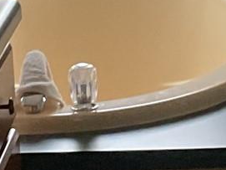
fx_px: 1429
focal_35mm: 219
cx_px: 234
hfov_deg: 9.0
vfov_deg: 6.8
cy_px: -5
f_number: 1.8
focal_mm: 3
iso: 250
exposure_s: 1/30
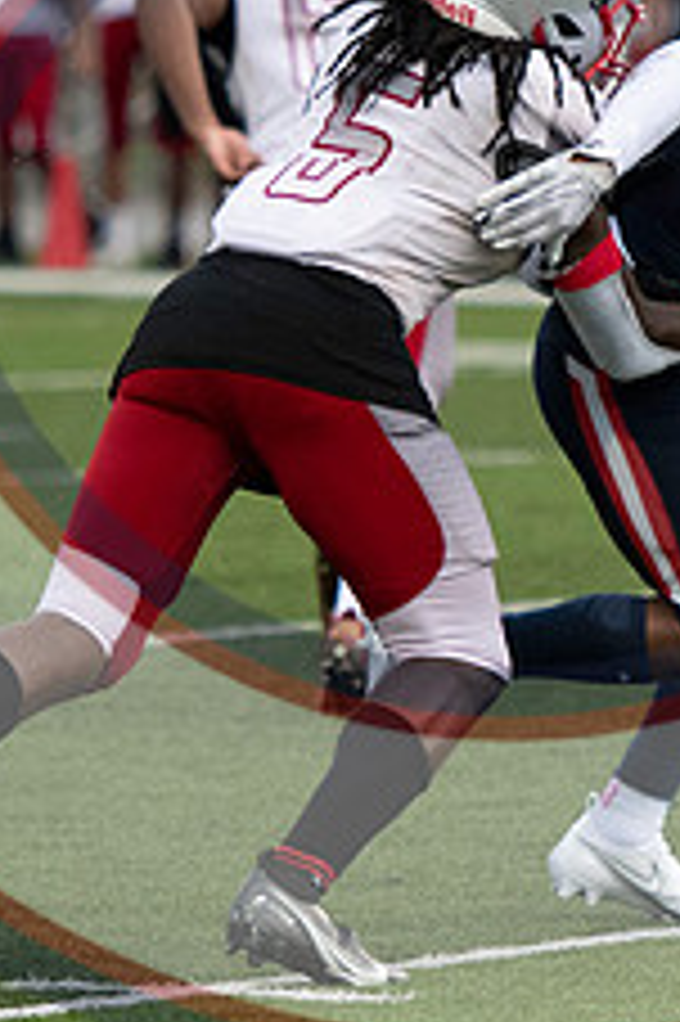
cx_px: 491
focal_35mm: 575
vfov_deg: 3.6
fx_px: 16315
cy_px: 250
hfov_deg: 2.4
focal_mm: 150
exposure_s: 1/2000
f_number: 2.8
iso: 2800
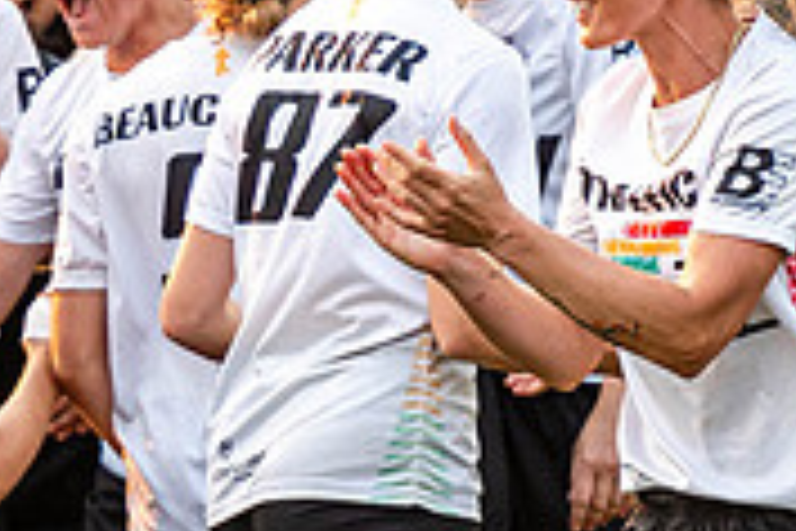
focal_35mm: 1414
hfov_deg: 1.5
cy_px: 175
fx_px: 31263
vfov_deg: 1.0
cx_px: -62
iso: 360
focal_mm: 200
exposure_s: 1/1250
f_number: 3.2
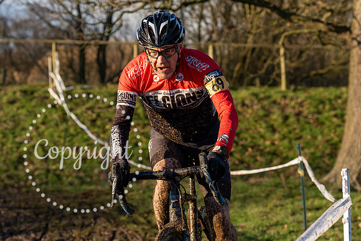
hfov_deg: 18.3
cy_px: 91
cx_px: 225
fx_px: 1120
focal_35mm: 112
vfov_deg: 12.3
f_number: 4.5
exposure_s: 1/1000
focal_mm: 84
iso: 250
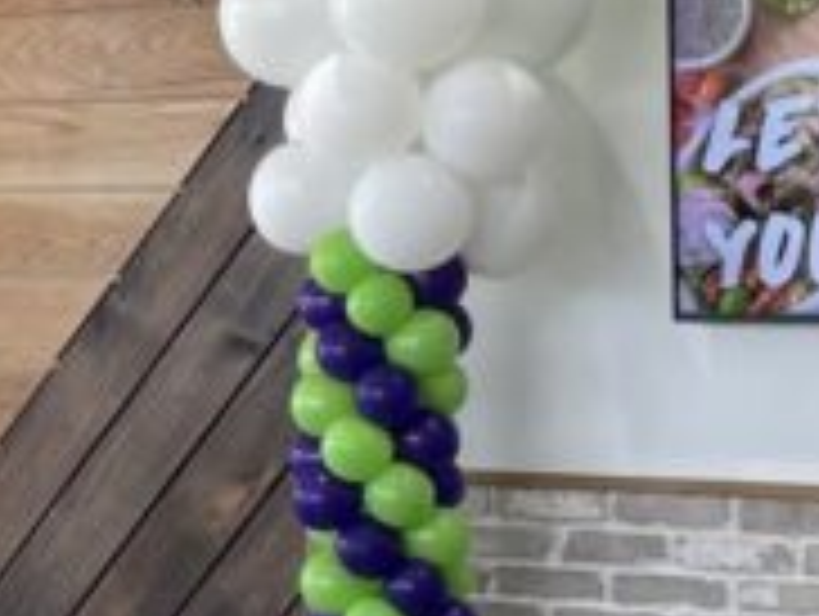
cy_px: 414
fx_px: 3459
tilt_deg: -1.6
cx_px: -230
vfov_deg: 10.2
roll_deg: +0.5
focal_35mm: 146
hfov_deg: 13.1
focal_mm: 4.2
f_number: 1.6
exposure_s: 1/120
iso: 40
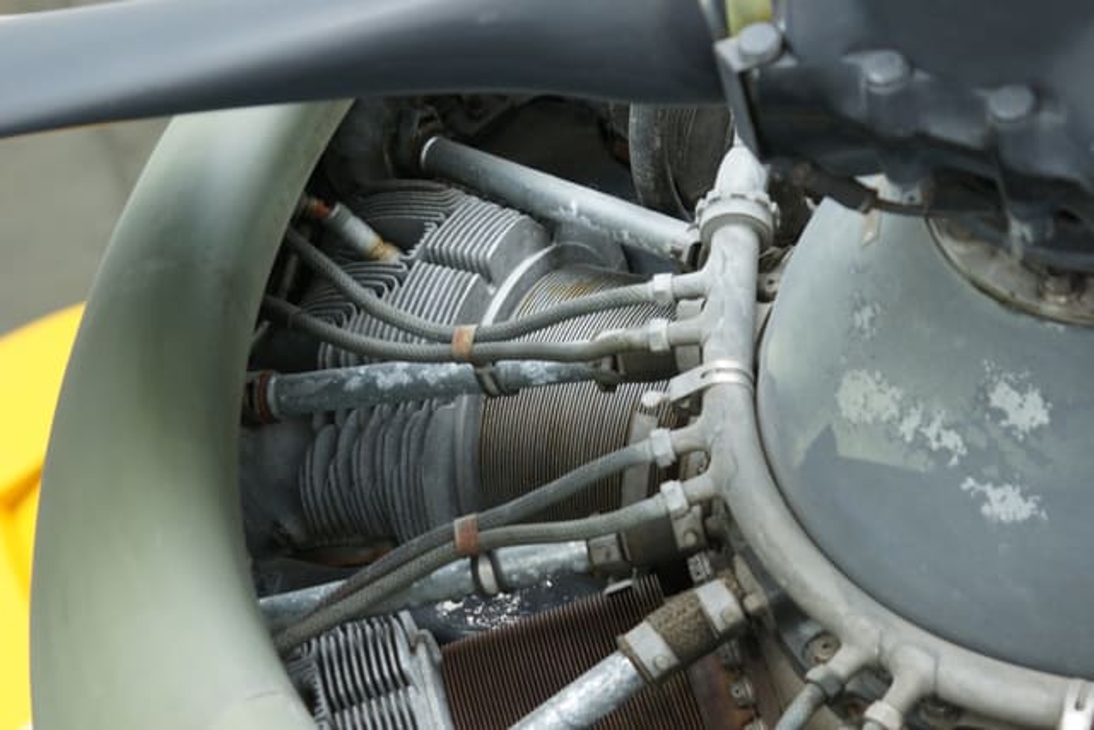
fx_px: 3191
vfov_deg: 13.0
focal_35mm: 105
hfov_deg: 19.5
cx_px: 547
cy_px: 365
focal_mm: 70
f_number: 5
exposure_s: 1/40
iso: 800
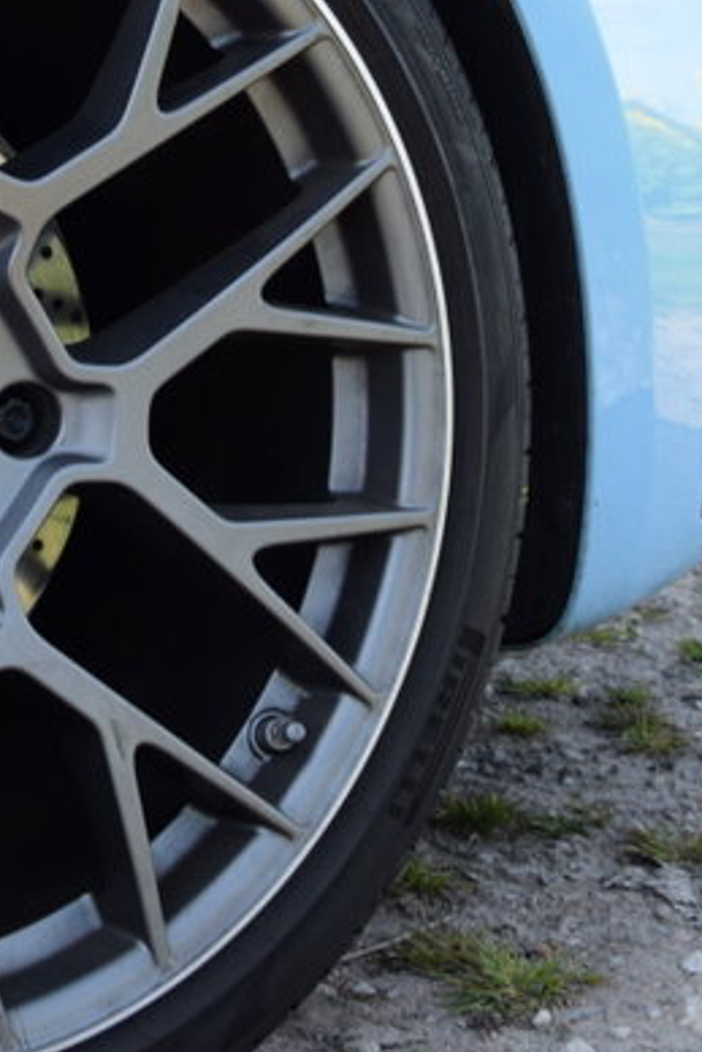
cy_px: -80
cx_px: -41
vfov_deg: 20.0
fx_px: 2864
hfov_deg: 13.7
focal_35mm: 98
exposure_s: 1/100
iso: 200
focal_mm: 22
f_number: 8
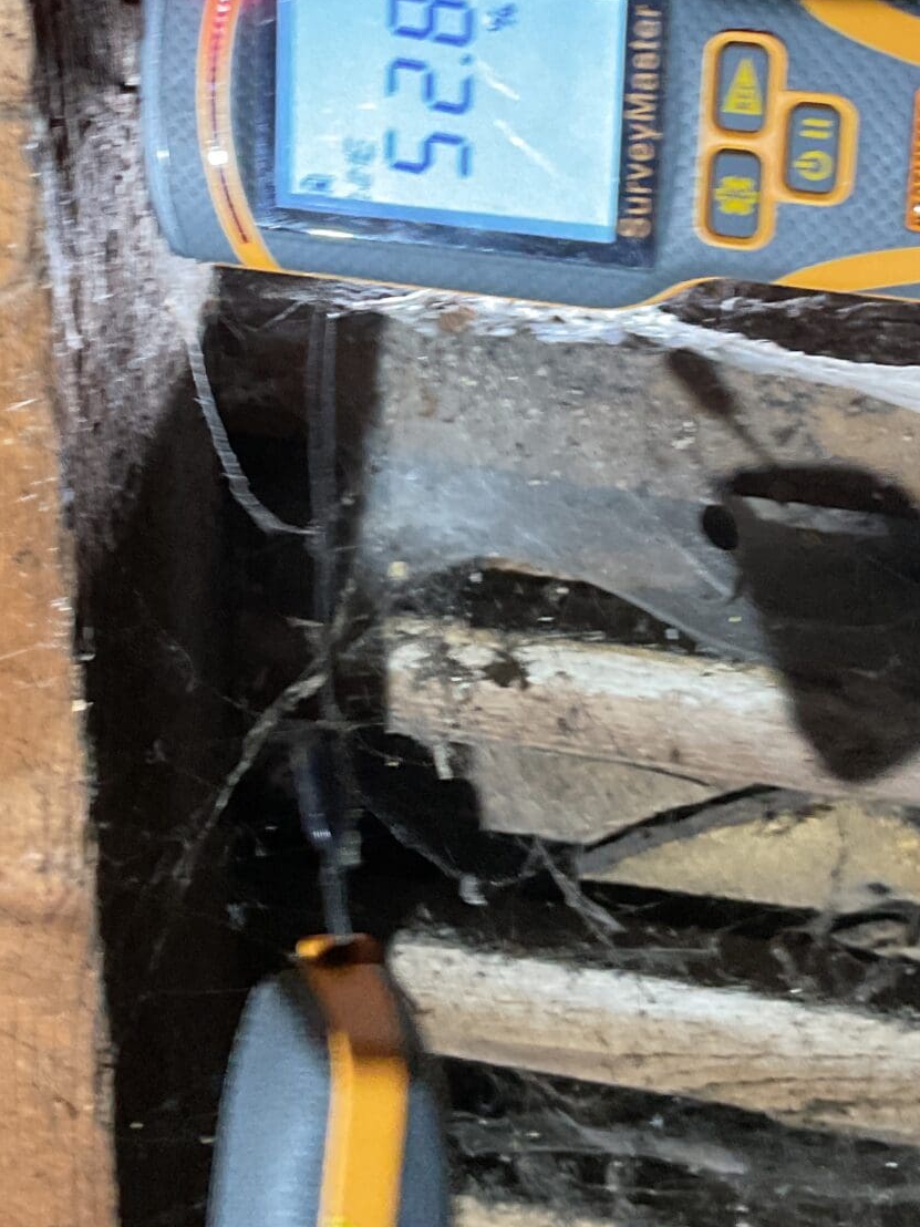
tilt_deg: +27.7
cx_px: 371
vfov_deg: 28.0
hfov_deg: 21.9
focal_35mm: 67
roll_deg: -10.6
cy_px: 137
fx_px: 2374
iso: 200
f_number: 1.8
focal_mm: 3
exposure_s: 1/33
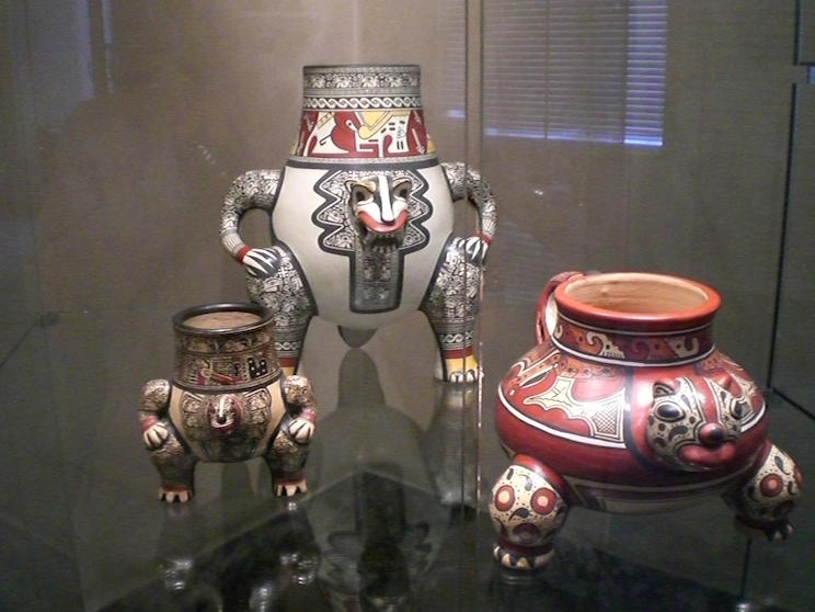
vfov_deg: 37.7
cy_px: 306
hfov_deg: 49.0
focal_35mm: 38
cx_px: 408
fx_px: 895
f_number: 3.1
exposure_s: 1/100
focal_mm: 6.3
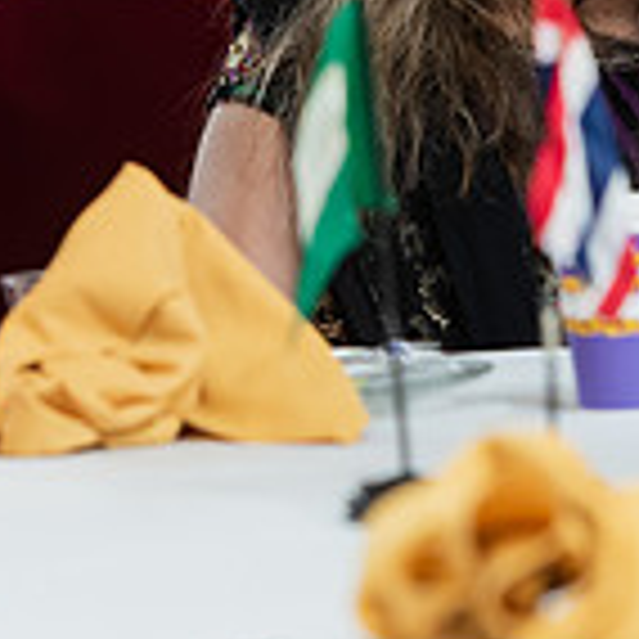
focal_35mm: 538
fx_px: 11236
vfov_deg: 3.3
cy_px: -155
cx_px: 270
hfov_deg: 3.3
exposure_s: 1/200
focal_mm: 155
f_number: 3.5
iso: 1600
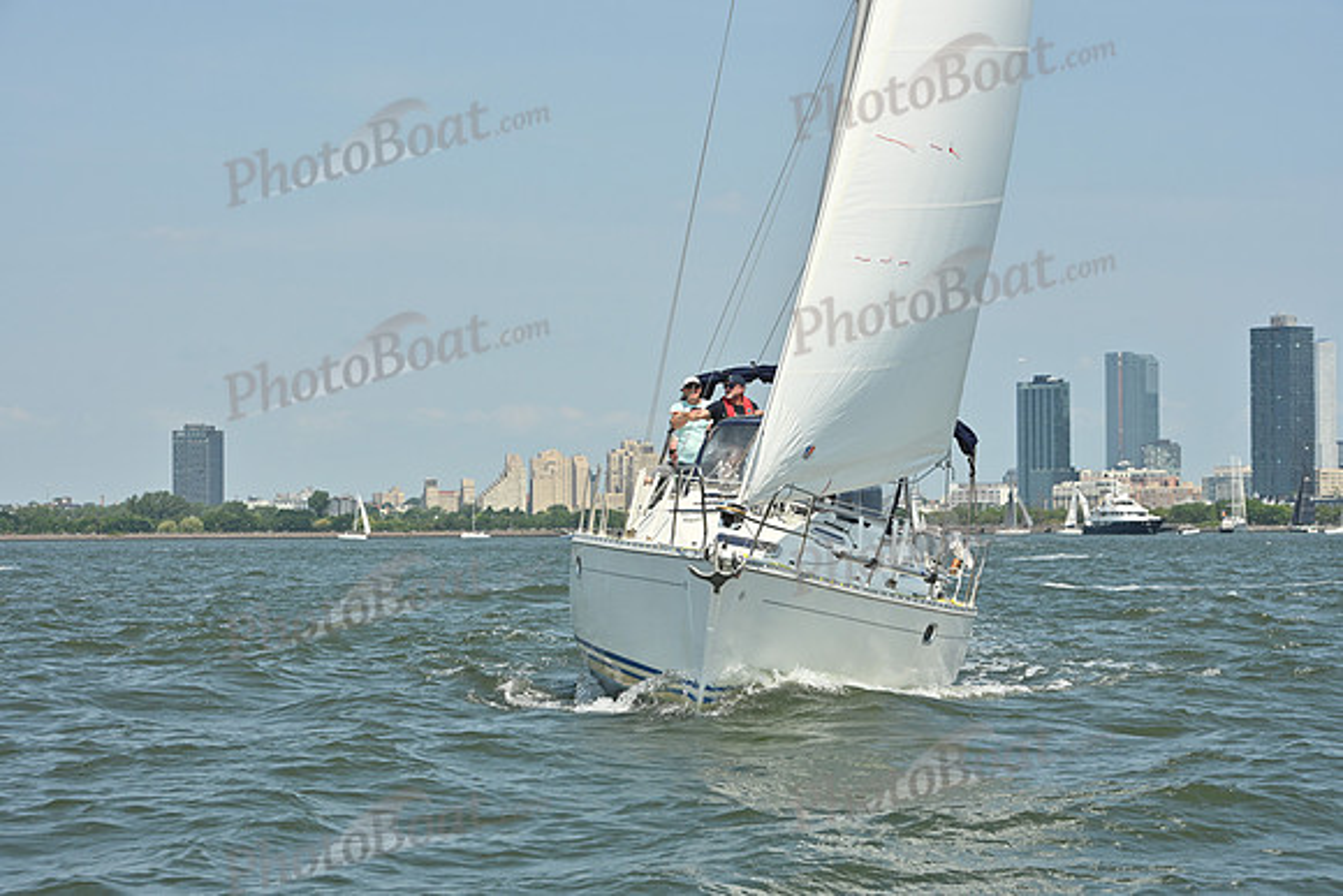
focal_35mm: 100
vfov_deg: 13.7
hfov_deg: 20.4
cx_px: 672
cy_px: 448
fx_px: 3731
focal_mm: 100
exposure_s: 1/1250
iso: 320
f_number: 9
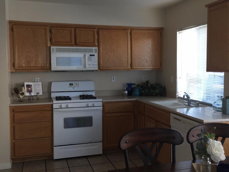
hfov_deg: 46.7
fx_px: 265
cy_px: 84
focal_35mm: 40
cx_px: 125
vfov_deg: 36.0
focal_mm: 4.15
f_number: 2.2
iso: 50
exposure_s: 1/30
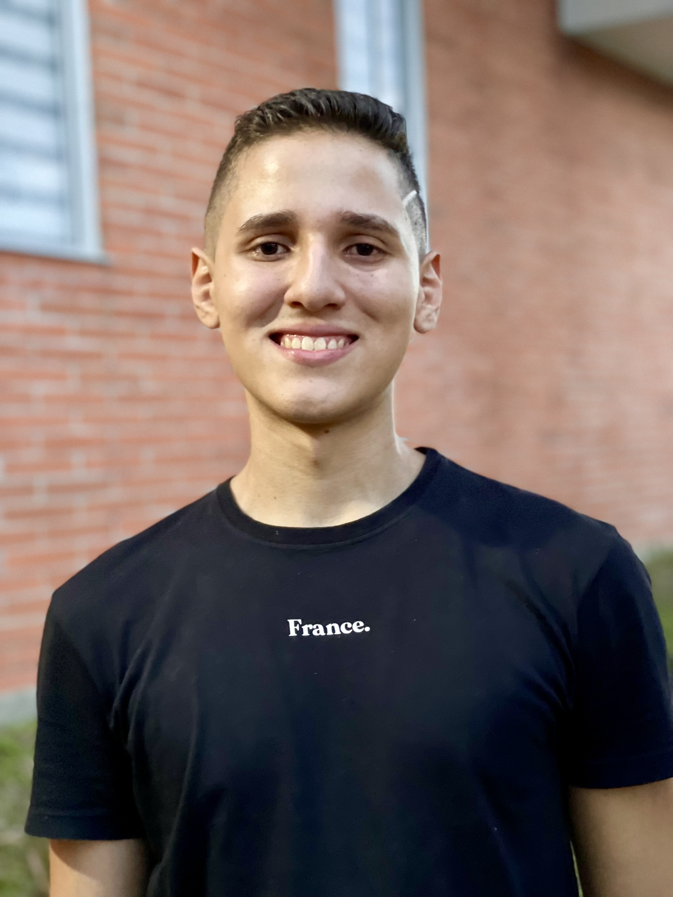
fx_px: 1659
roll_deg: +2.2
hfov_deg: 22.9
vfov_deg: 30.3
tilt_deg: +0.9
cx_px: 336
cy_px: 448
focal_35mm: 64
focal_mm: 7.5
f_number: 2.2
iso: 640
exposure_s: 1/15
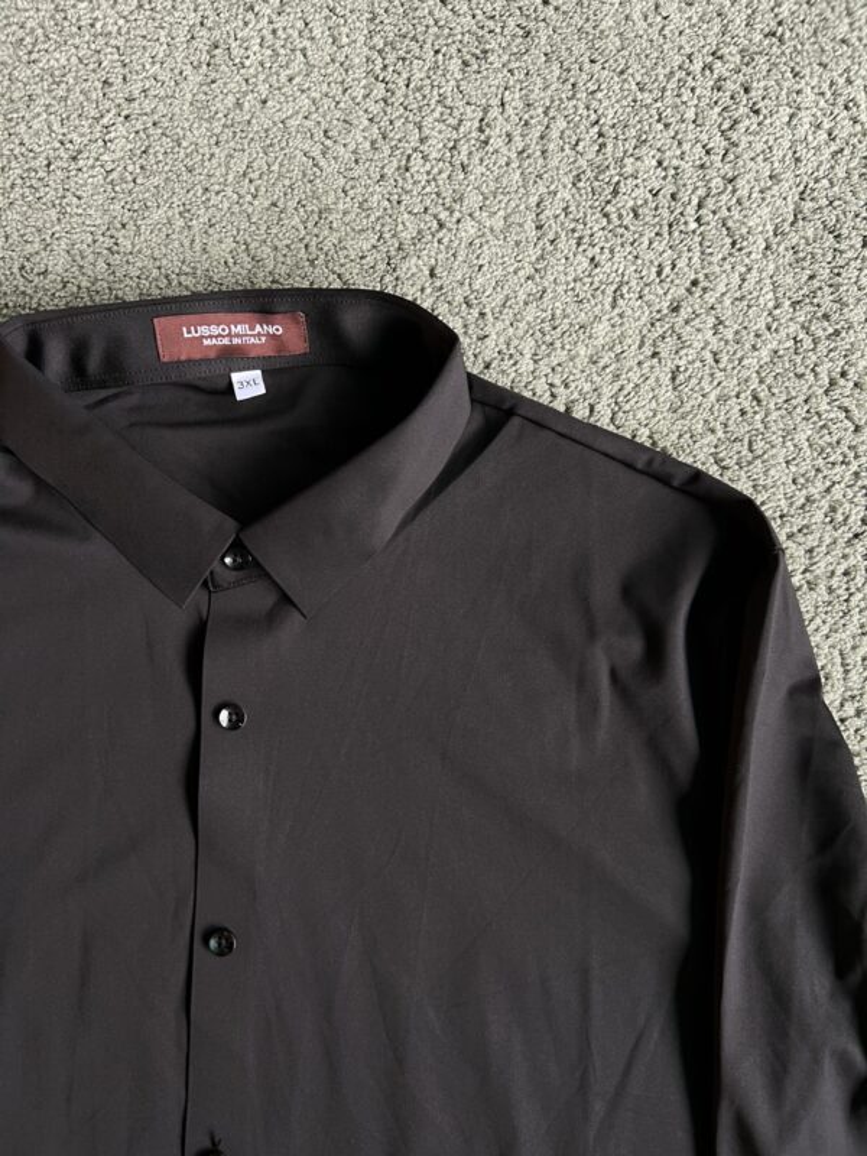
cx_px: 434
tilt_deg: -87.8
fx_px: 868
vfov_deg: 67.3
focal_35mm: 26
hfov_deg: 53.1
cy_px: 578
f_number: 1.5
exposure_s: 1/60
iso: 160
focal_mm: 5.7
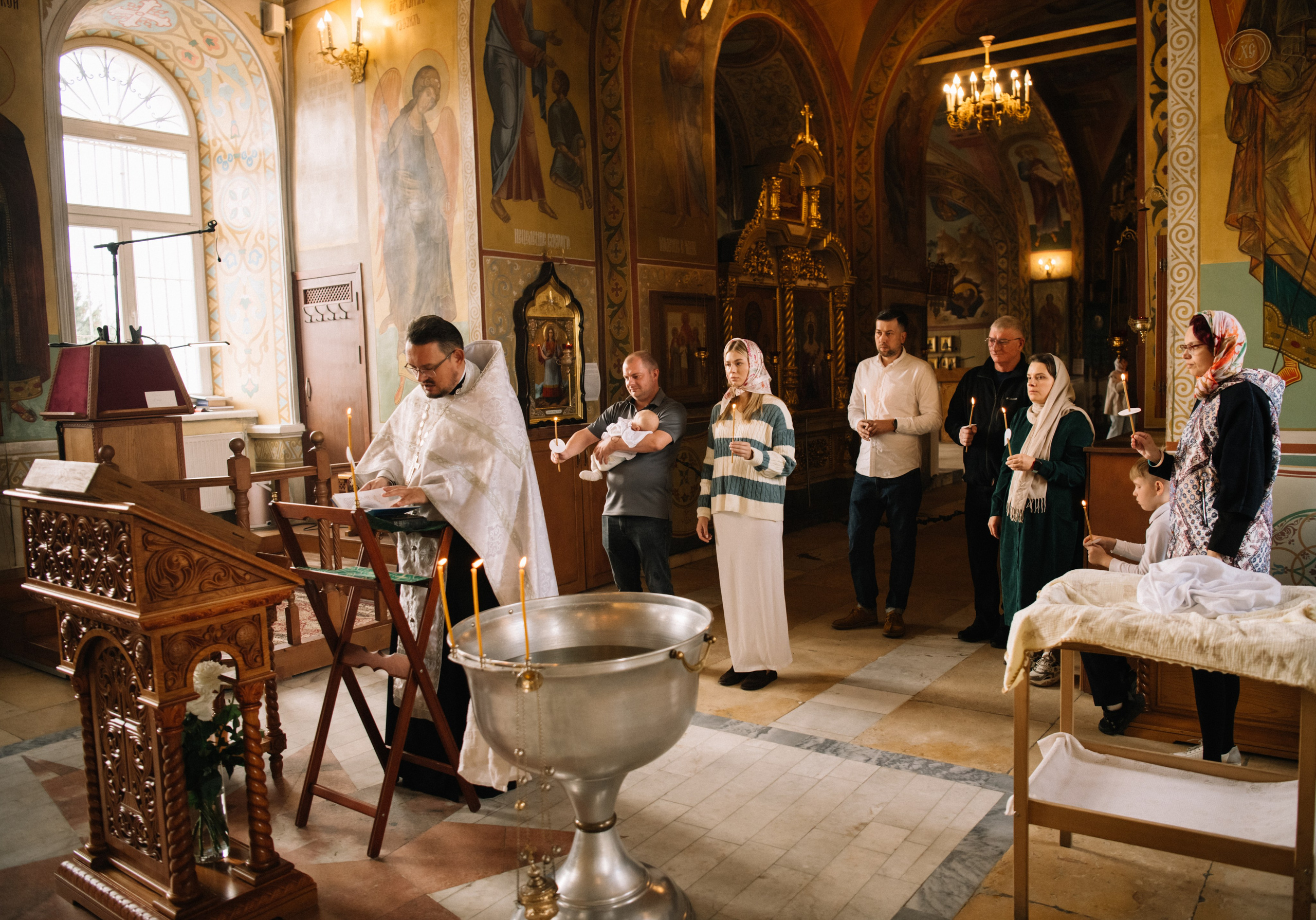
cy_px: 460
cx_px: 690
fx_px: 1035
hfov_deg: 64.9
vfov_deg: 47.9
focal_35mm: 28
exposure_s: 1/320
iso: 1000
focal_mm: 27
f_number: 3.2
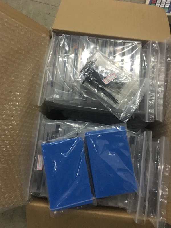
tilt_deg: -82.6
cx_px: 86
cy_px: 114
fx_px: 191
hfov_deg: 48.2
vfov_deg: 61.7
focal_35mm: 29
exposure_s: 1/17
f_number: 2.2
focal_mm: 4.15
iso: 320
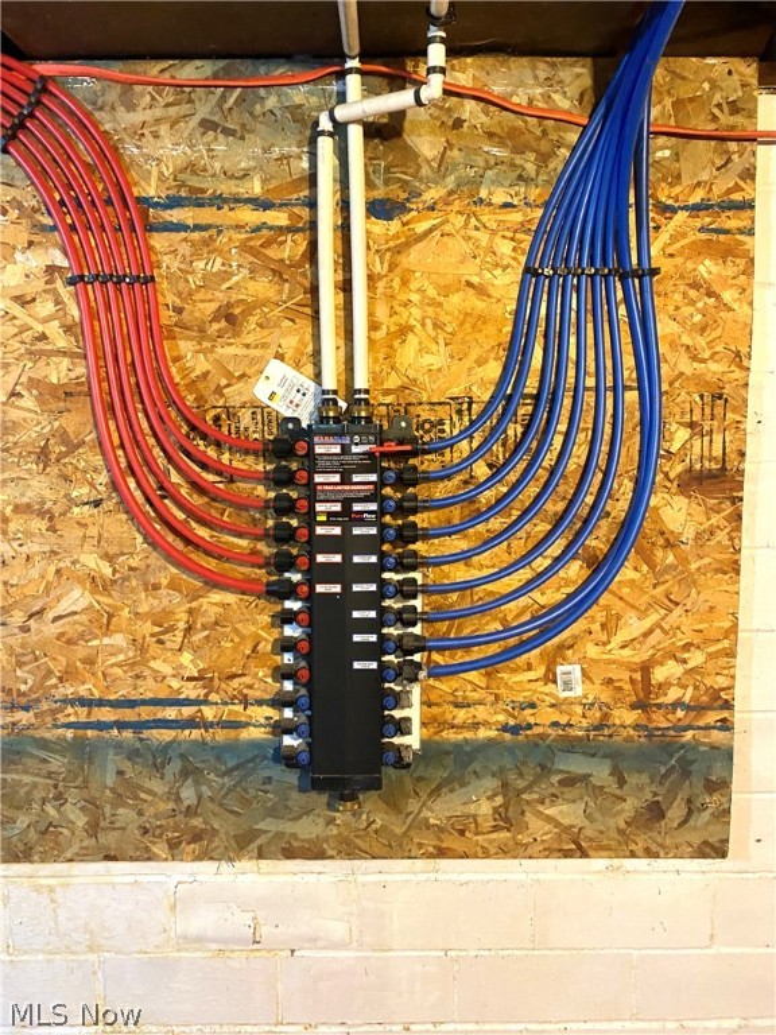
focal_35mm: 26
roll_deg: +1.8
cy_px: 518
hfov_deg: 53.1
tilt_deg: -3.5
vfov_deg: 67.3
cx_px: 388
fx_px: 777
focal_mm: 4.25
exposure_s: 1/40
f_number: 1.8
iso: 500
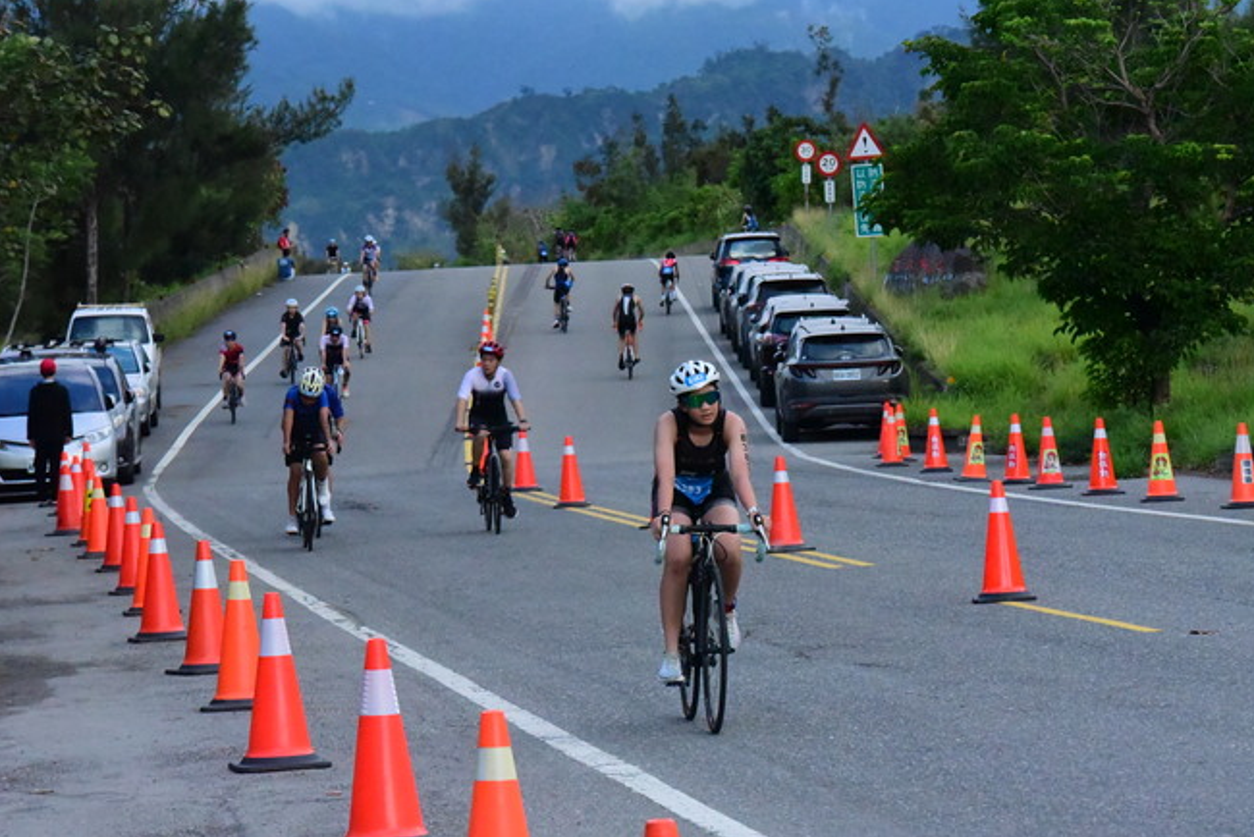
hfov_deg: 12.2
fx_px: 5854
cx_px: 689
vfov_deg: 8.2
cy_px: 416
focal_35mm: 168
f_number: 14
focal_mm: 140
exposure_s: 1/4000
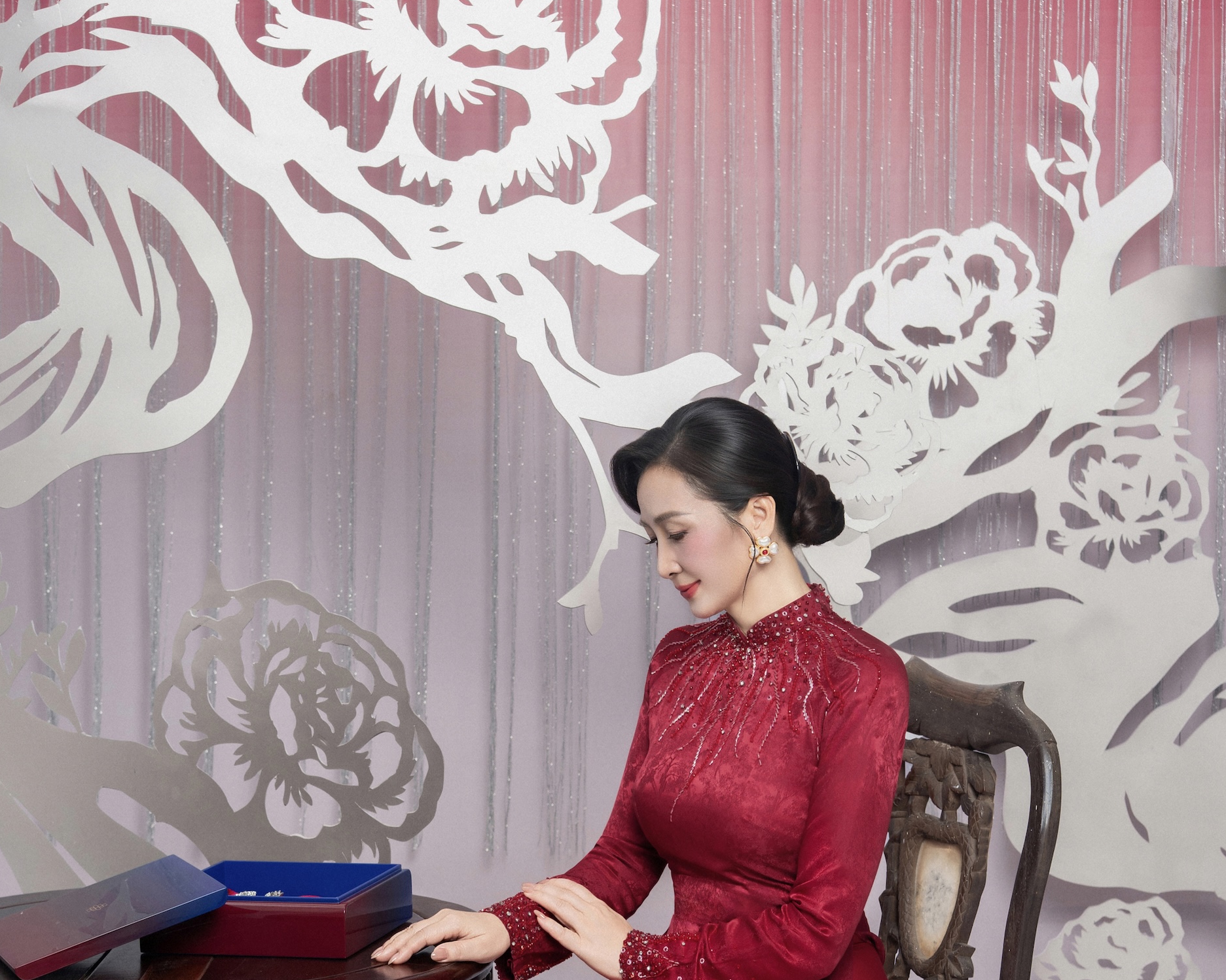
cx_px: 612
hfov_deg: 24.4
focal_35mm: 78
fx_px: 2830
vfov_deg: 19.2
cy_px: 916
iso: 400
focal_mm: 55
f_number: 7.1
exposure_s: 1/160
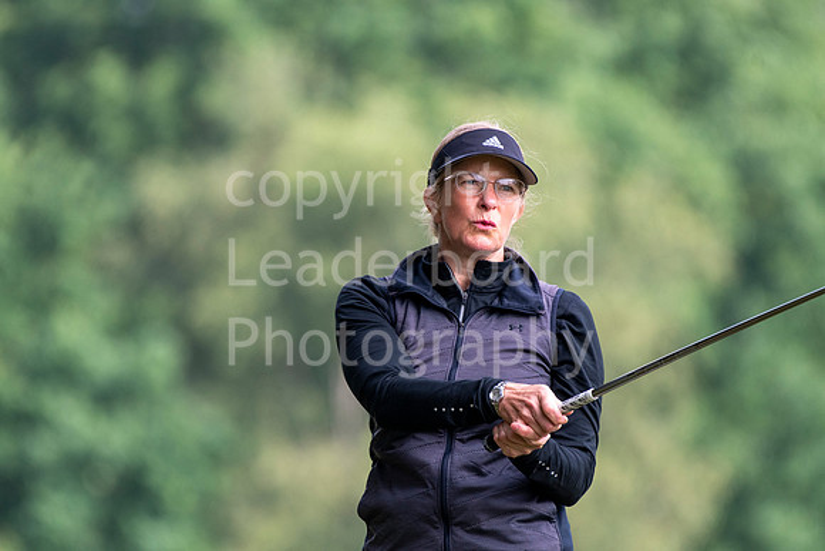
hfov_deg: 3.1
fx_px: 15128
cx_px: 412
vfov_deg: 2.1
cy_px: 276
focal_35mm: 660
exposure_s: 1/1000
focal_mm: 440
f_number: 5.6
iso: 640
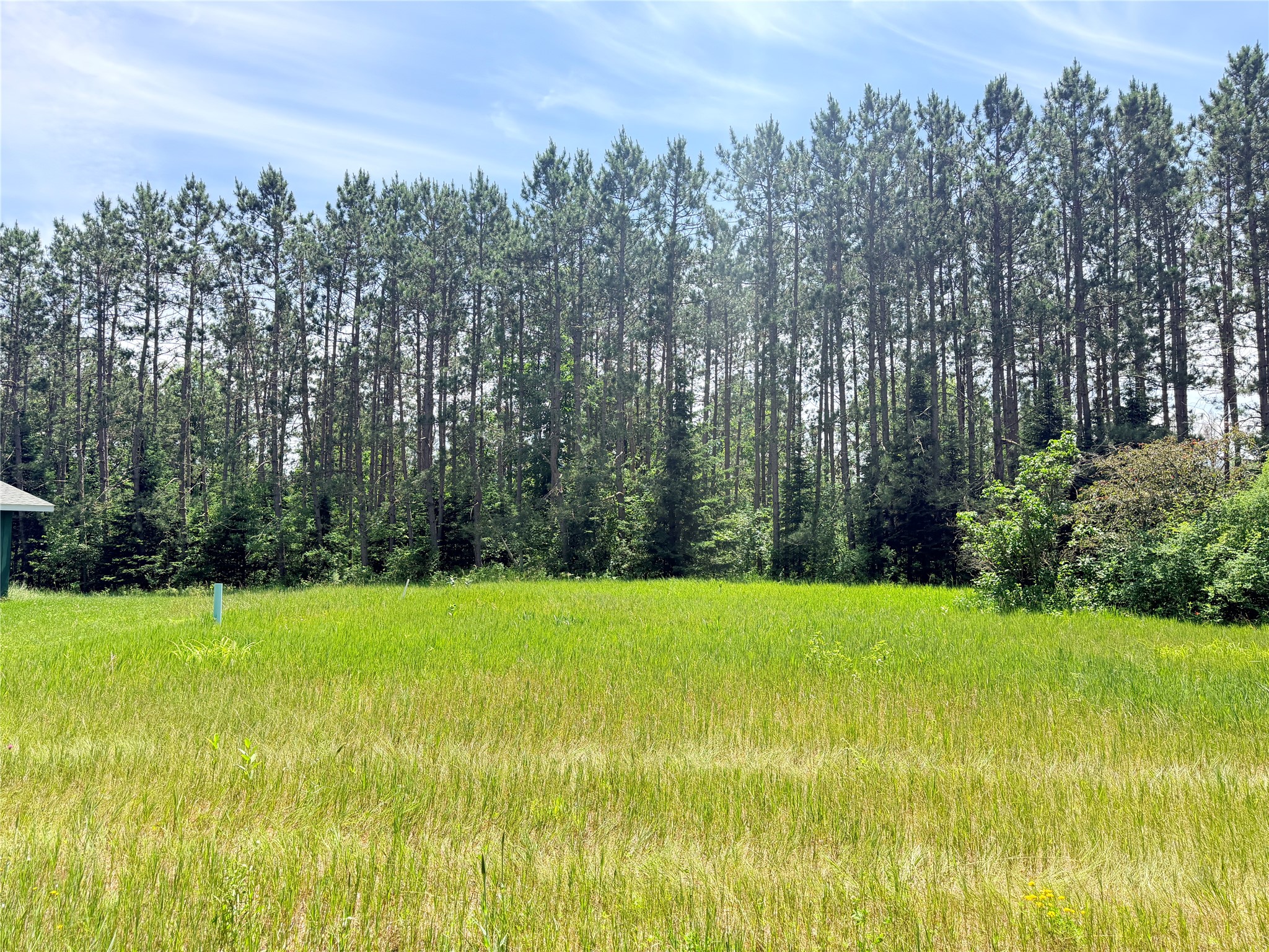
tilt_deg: +2.3
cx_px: 634
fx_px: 880
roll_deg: -0.9
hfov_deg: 71.6
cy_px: 476
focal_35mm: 24
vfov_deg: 56.8
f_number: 1.78
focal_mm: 6.76
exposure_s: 1/1522
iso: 100
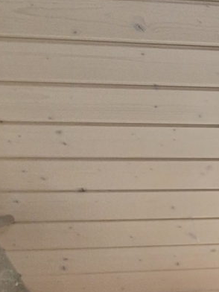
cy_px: 207
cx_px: 612
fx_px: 717
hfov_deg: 11.8
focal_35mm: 85
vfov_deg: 22.9
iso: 125
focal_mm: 2.2
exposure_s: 1/50
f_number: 2.2
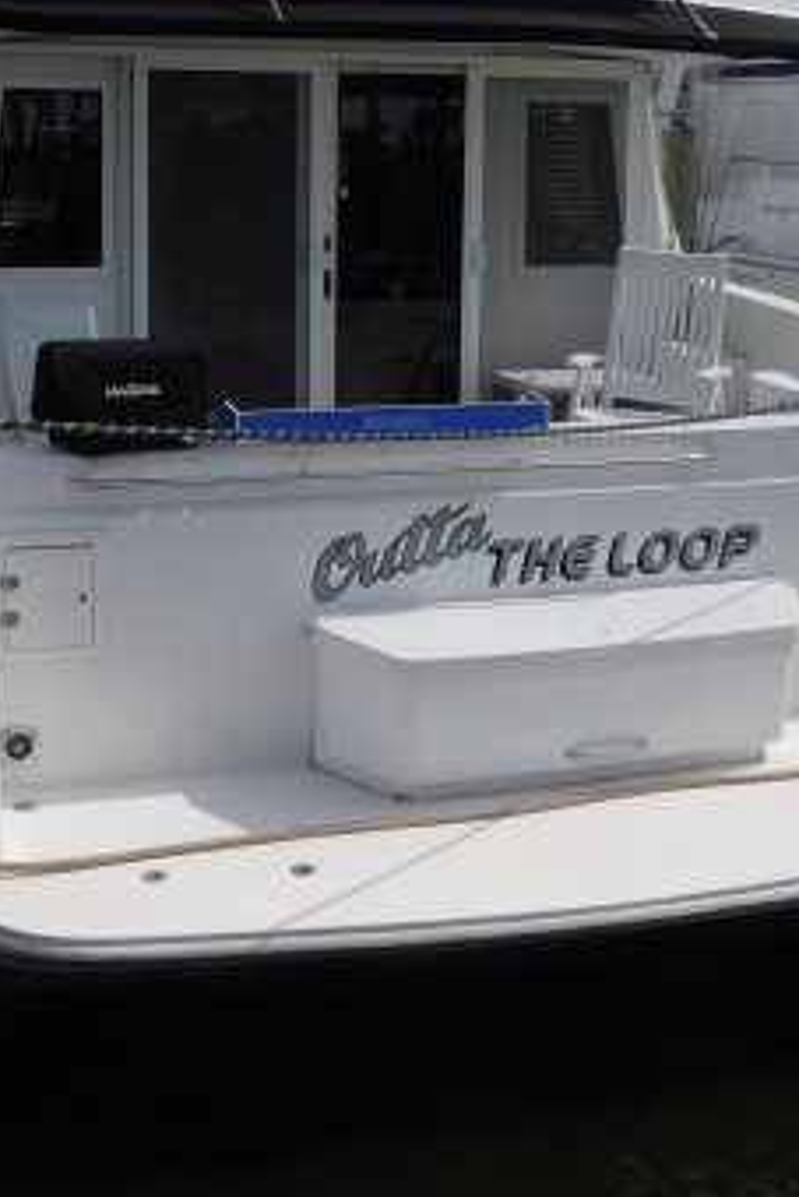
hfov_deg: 24.6
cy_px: 292
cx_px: 384
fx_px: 1829
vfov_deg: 35.4
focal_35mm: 55
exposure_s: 1/640
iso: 125
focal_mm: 5.3
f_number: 6.4
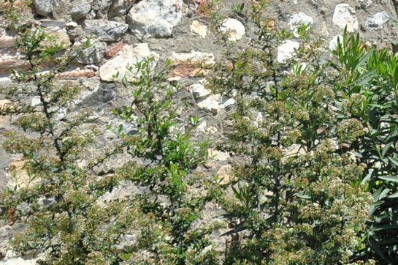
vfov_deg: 12.9
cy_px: -159
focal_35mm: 99
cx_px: 686
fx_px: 1093
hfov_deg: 17.4
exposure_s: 1/80
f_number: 9
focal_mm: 18
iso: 200
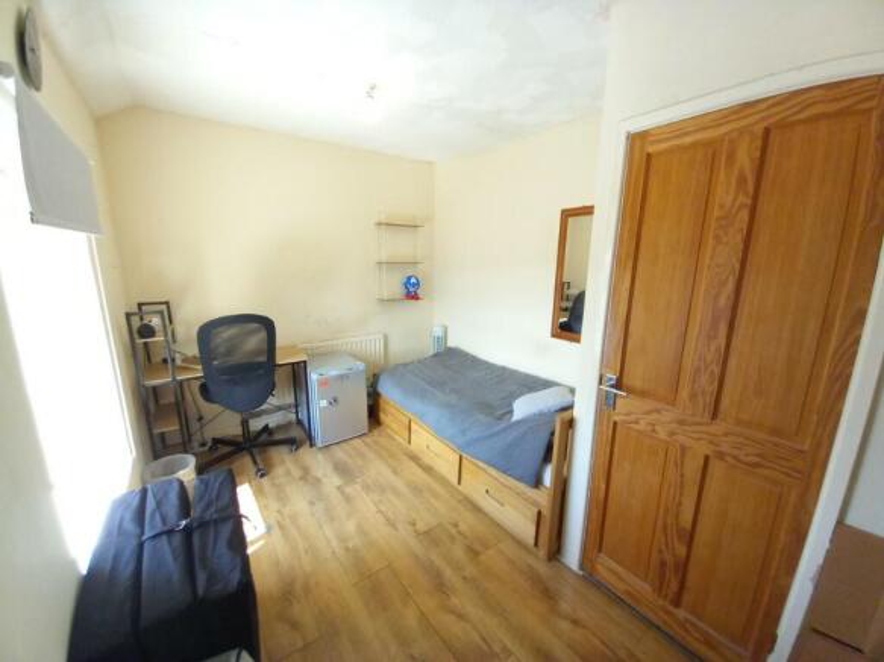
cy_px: 331
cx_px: 442
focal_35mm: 13
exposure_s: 1/50
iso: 80
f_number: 2.2
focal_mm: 1.13
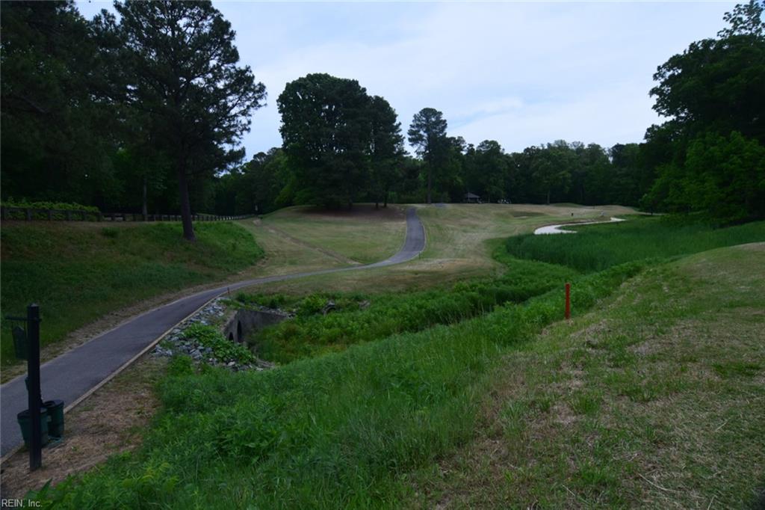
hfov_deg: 90.0
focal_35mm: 18
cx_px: 382
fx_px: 382
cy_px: 255
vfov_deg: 67.3
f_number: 10
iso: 400
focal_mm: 12
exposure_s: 1/250
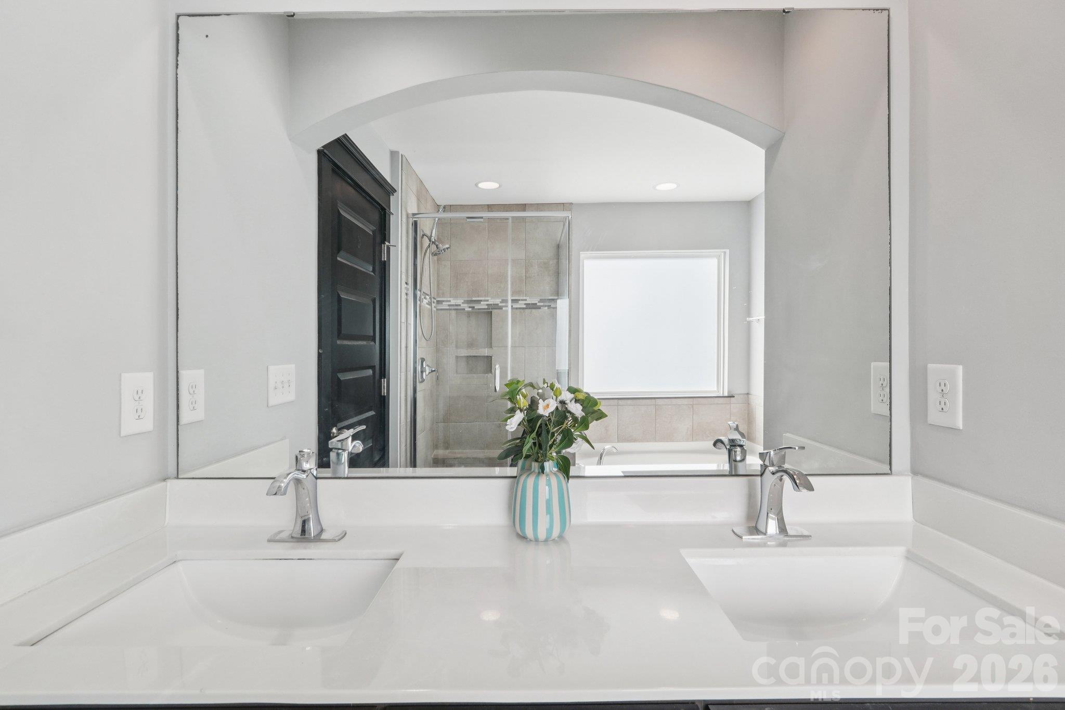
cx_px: 532
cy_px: 355
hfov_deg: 92.4
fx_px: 510
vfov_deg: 69.6
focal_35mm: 17
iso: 200
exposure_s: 1/30
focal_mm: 11.5
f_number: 8
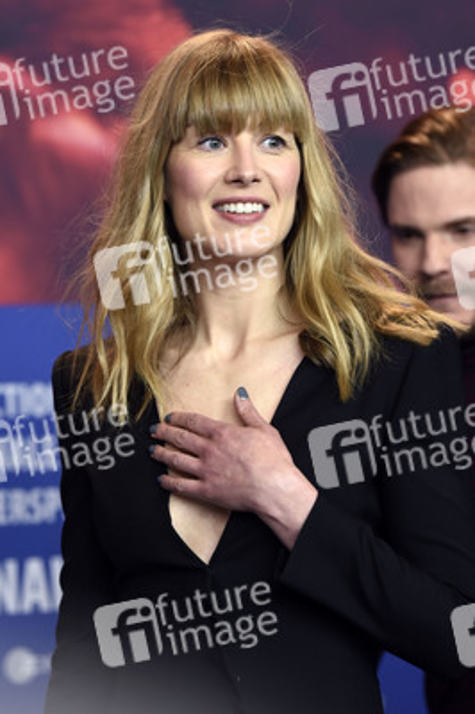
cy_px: 357
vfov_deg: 11.8
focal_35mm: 174
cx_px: 238
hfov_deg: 7.9
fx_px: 3449
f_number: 3.2
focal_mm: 116
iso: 640
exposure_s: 1/250
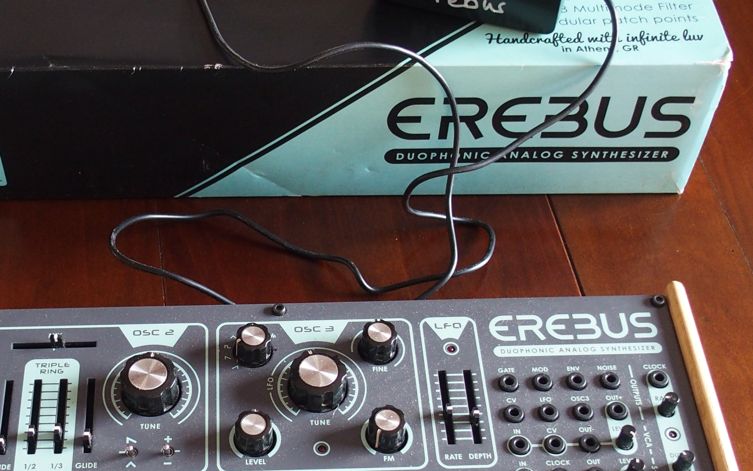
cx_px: 256
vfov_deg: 21.9
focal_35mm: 59
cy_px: 311
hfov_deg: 34.3
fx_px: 1211
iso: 400
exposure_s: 1/40
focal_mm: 6.7
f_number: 2.8
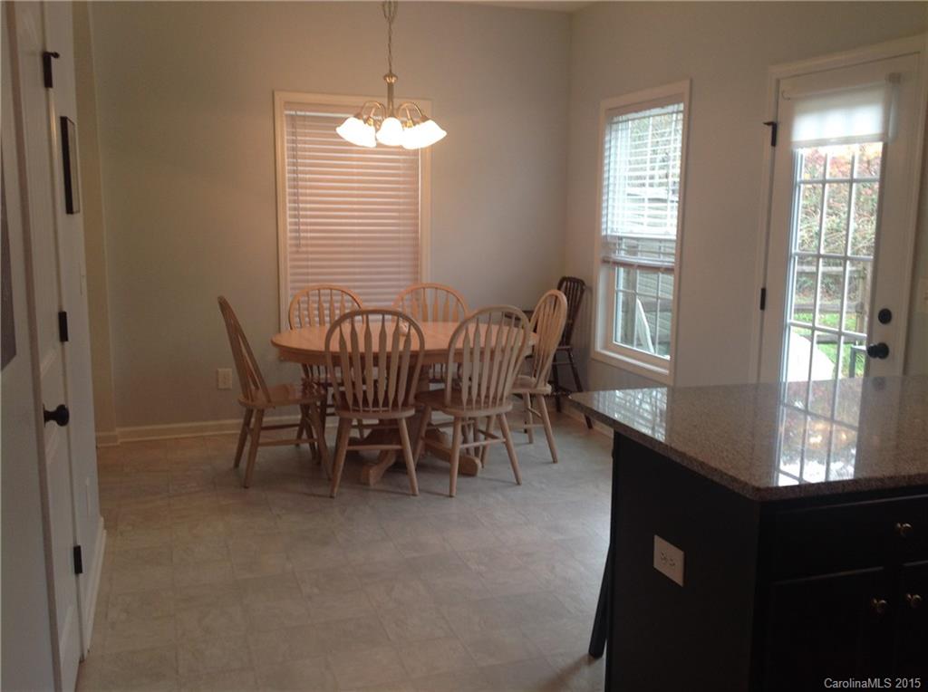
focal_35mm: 35
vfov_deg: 40.6
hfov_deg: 52.7
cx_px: 464
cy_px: 346
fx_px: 937
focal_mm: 4.28
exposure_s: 1/30
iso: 50
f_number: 2.4
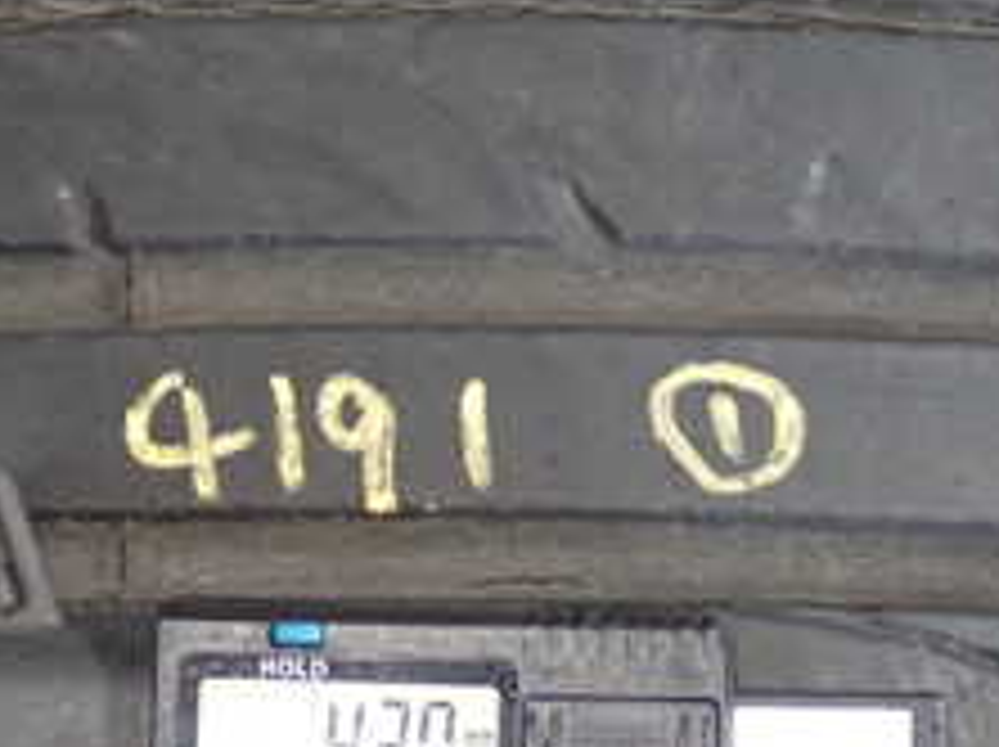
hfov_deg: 17.7
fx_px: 3200
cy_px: 526
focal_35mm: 111
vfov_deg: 13.3
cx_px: 396
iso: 800
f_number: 2.8
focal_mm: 7.31
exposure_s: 1/15
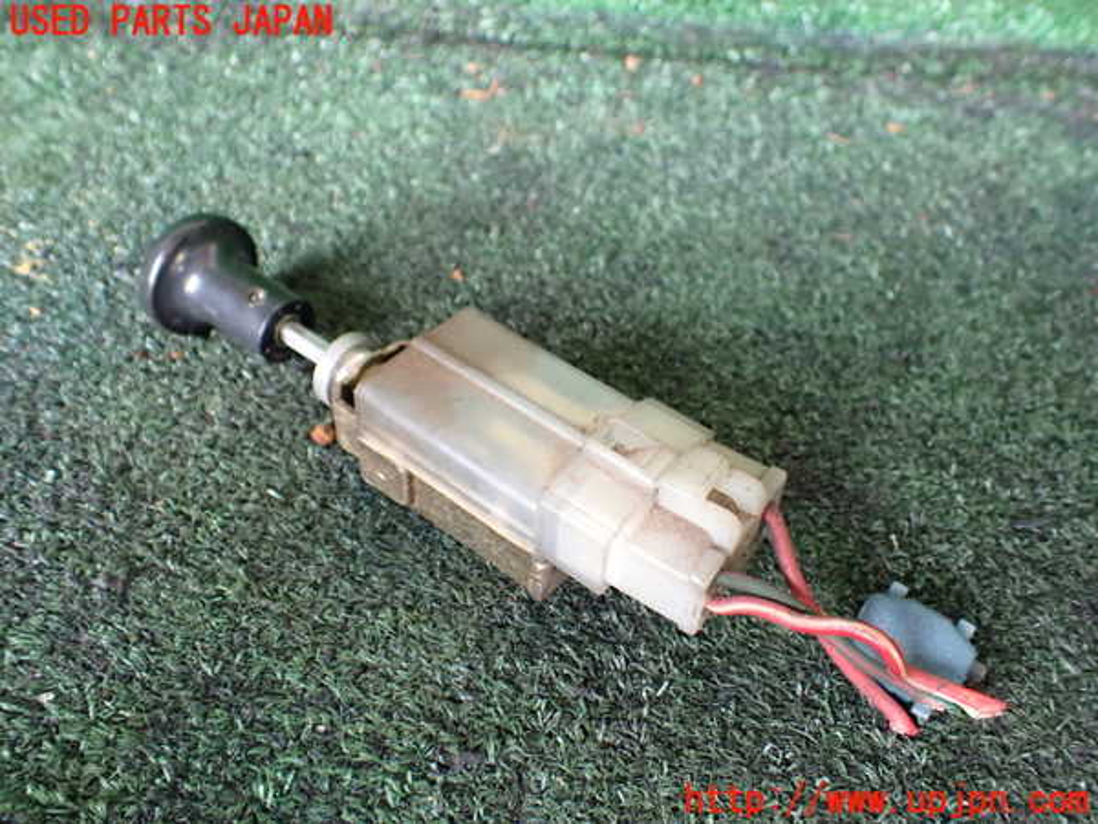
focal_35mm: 30
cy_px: 412
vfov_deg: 46.8
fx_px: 952
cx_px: 549
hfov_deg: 60.0
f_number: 2.3
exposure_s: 1/125
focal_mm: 5.4
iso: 800
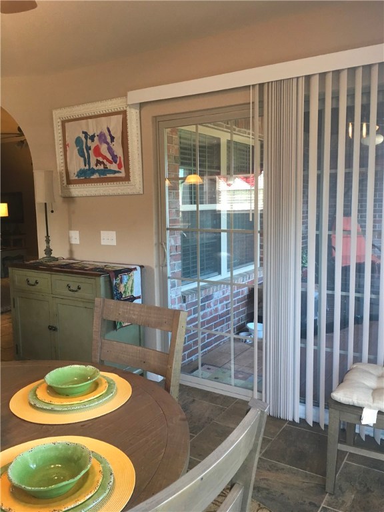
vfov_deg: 61.7
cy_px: 256
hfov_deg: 48.2
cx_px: 192
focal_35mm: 29
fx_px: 429
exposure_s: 1/30
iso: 80
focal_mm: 4.15
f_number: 2.2
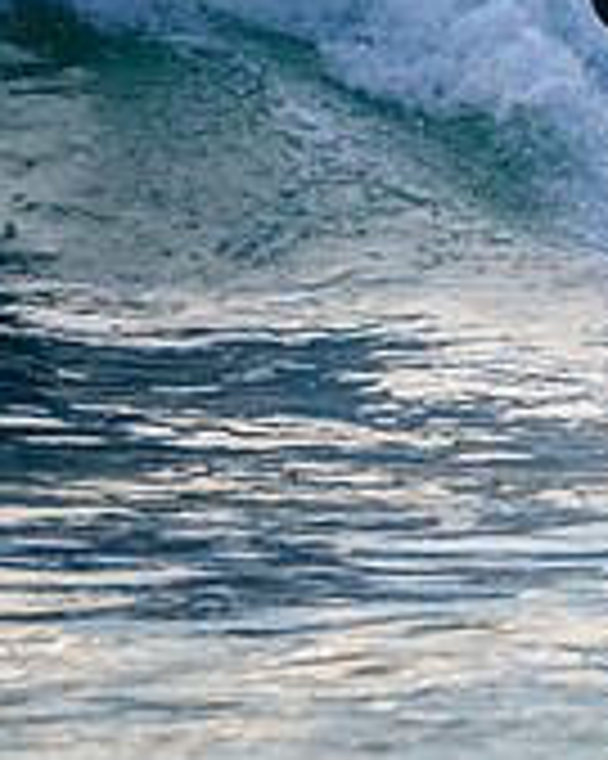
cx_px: 961
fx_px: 35684
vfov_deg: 1.2
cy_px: -30
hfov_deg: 1.0
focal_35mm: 1585
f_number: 5.6
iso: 110
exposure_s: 1/2000
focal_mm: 400
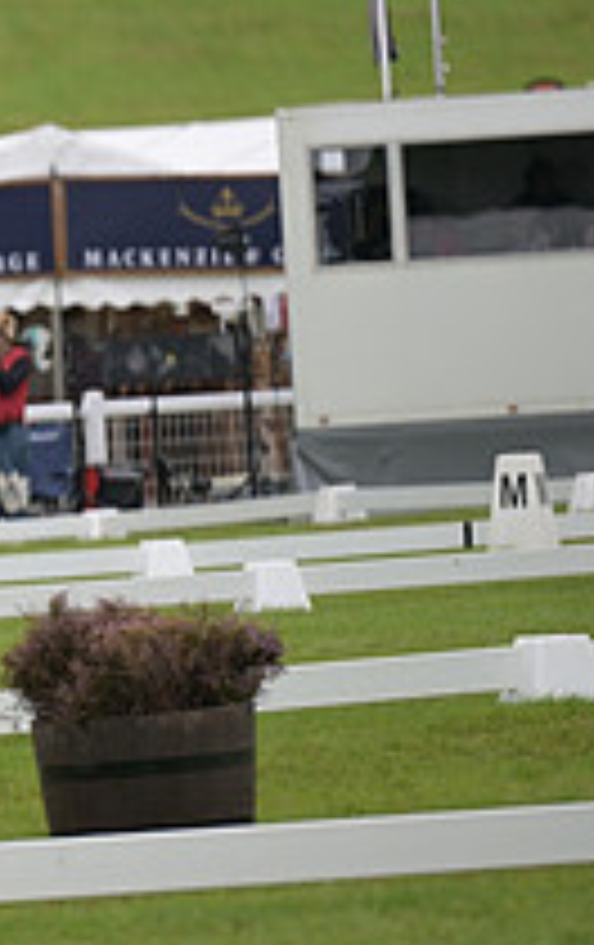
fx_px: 14497
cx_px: -626
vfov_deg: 3.7
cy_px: 151
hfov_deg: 2.3
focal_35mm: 562
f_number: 3.2
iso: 280
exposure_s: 1/1250
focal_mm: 200
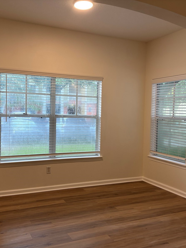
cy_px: 124
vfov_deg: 52.6
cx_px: 83
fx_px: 251
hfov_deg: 40.6
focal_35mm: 35
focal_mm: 5.96
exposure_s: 1/60
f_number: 1.6
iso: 125
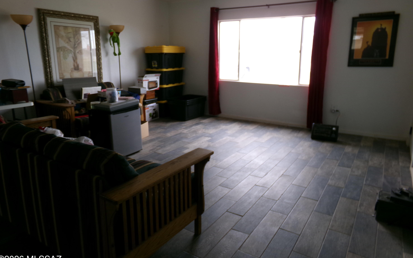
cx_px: 208
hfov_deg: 70.4
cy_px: 115
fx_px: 293
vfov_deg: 47.5
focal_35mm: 26
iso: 100
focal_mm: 4.3
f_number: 3.7
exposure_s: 1/45
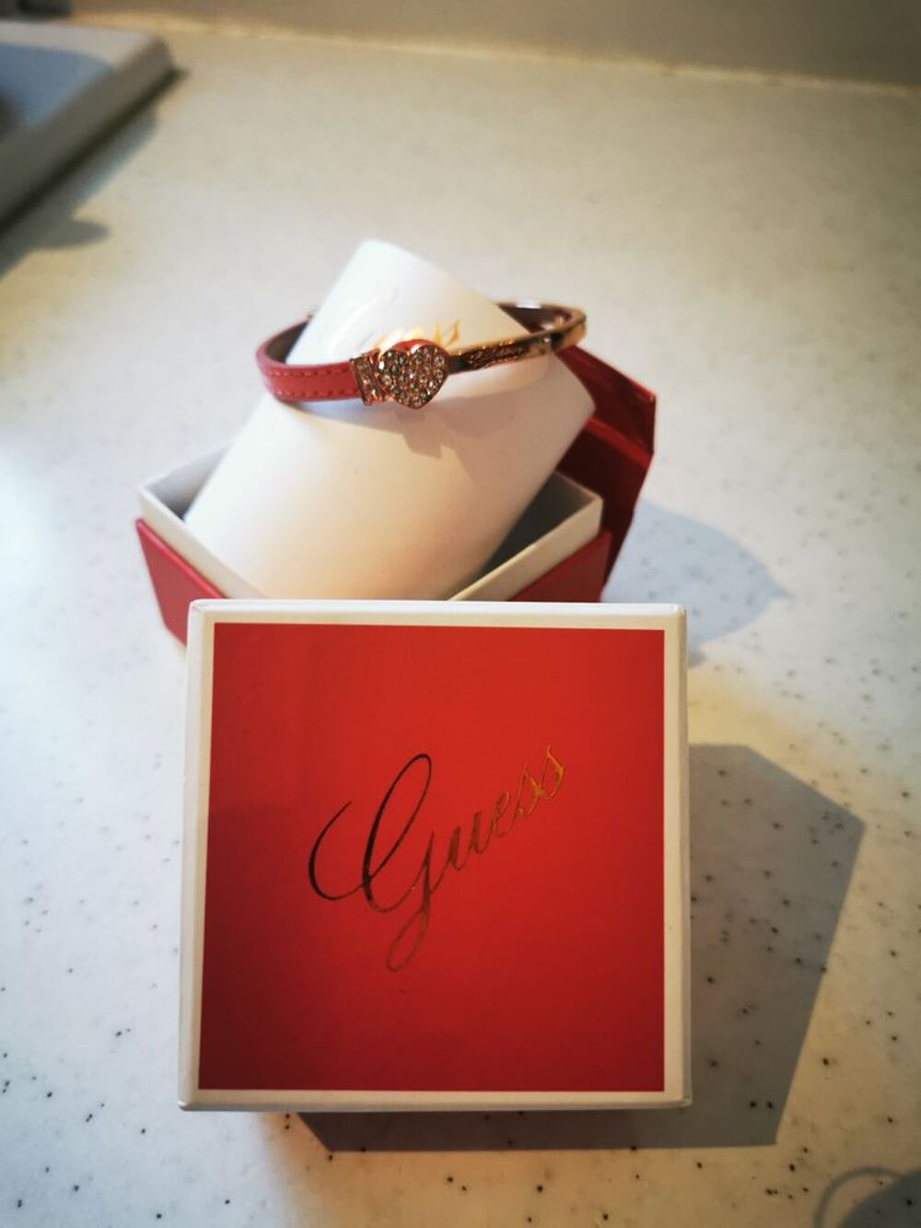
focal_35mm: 27
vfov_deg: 65.3
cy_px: 614
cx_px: 460
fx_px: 958
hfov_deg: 51.4
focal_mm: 5.58
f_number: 1.8
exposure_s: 1/33.3
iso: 320
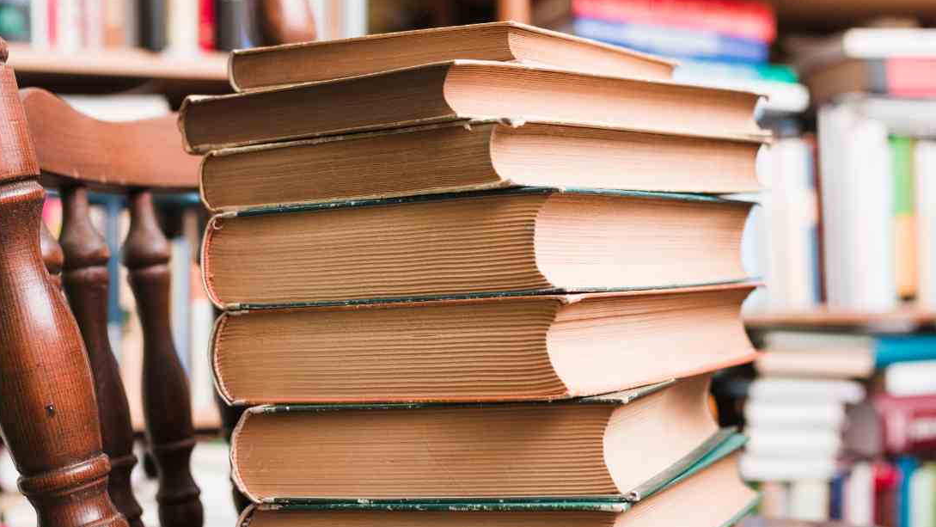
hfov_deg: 34.6
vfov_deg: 19.8
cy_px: 327
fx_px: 1504
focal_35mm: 61
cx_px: 435
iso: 160
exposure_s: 1/100
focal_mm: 35
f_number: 2.8
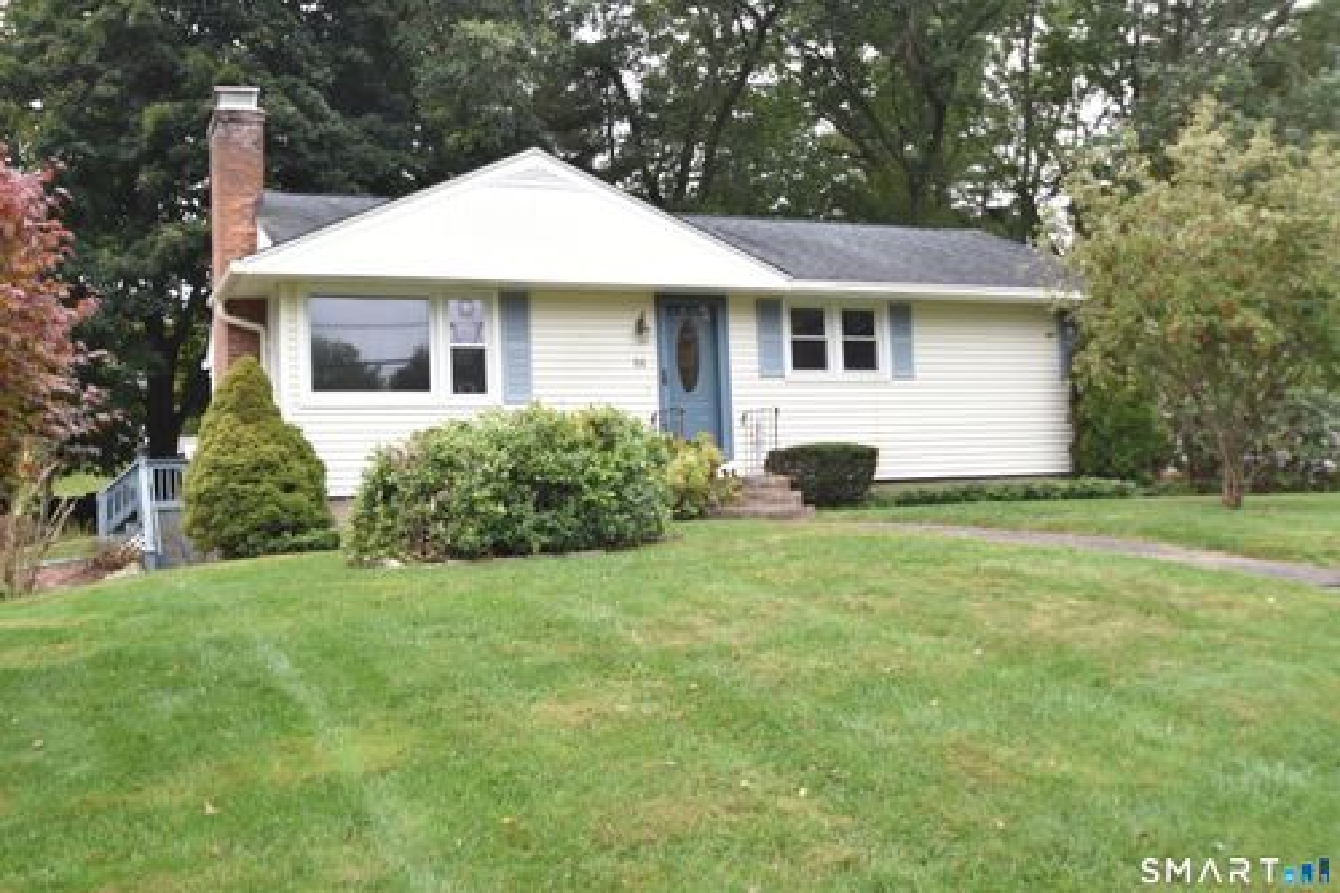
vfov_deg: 36.8
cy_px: 446
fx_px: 1339
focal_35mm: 36
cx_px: 670
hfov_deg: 53.1
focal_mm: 24
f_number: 7.1
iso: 400
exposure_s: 1/200
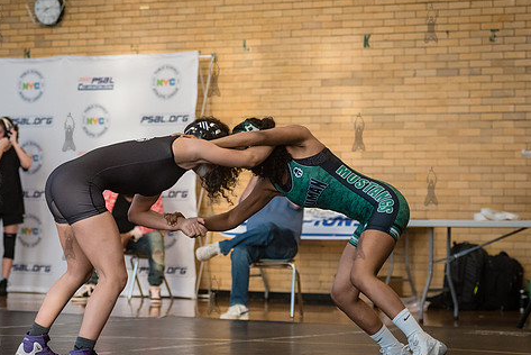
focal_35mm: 125
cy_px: 164
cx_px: 247
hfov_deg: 16.4
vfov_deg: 11.0
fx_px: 1845
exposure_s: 1/400
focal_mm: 92
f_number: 3.5
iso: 3200
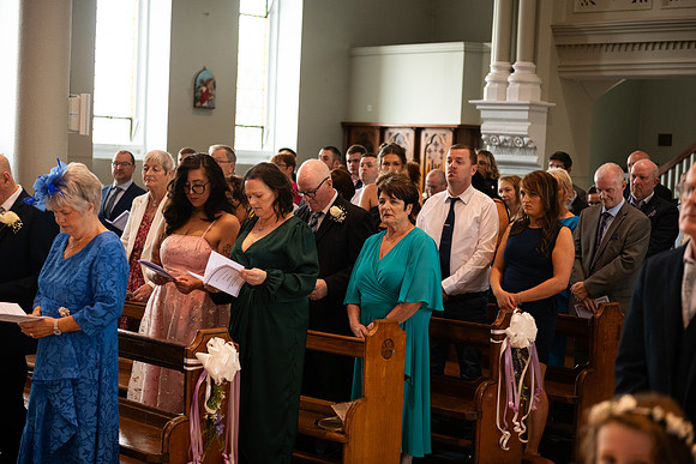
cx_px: 348
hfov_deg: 28.8
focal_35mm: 70
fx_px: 1354
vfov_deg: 19.5
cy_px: 232
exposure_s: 1/160
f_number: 3.5
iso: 800
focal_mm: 70
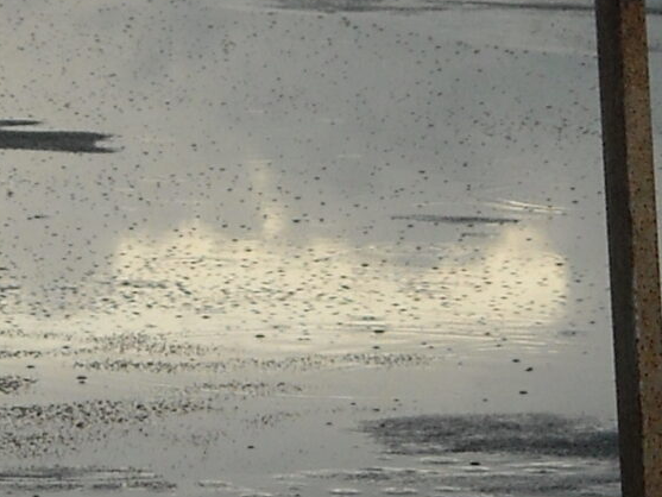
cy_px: 115
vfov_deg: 4.3
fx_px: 6676
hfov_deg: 5.7
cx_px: 92
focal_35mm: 349
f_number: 3.9
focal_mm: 12.3
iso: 129
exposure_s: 1/168
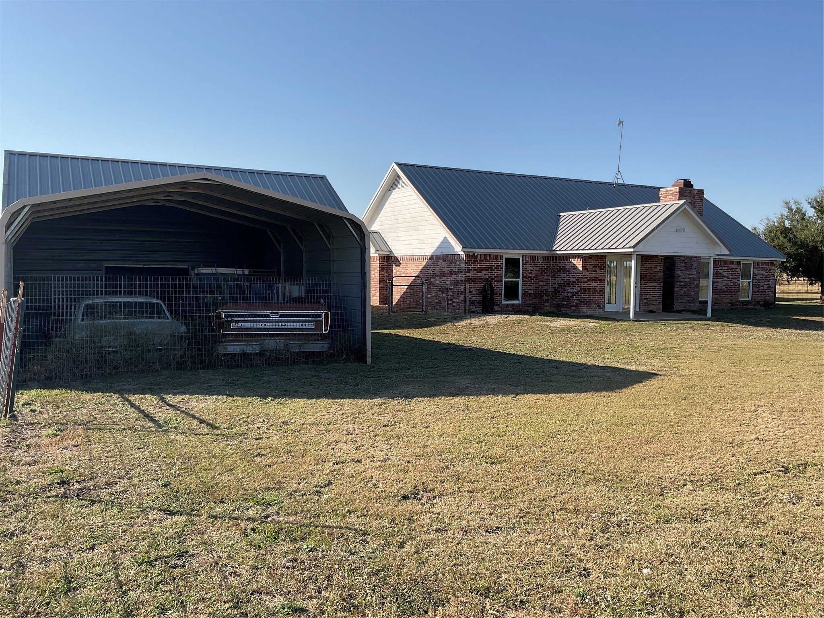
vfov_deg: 48.2
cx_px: 412
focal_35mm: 29
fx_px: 690
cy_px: 309
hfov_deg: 61.7
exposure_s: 1/1577
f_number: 1.8
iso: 16
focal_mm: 3
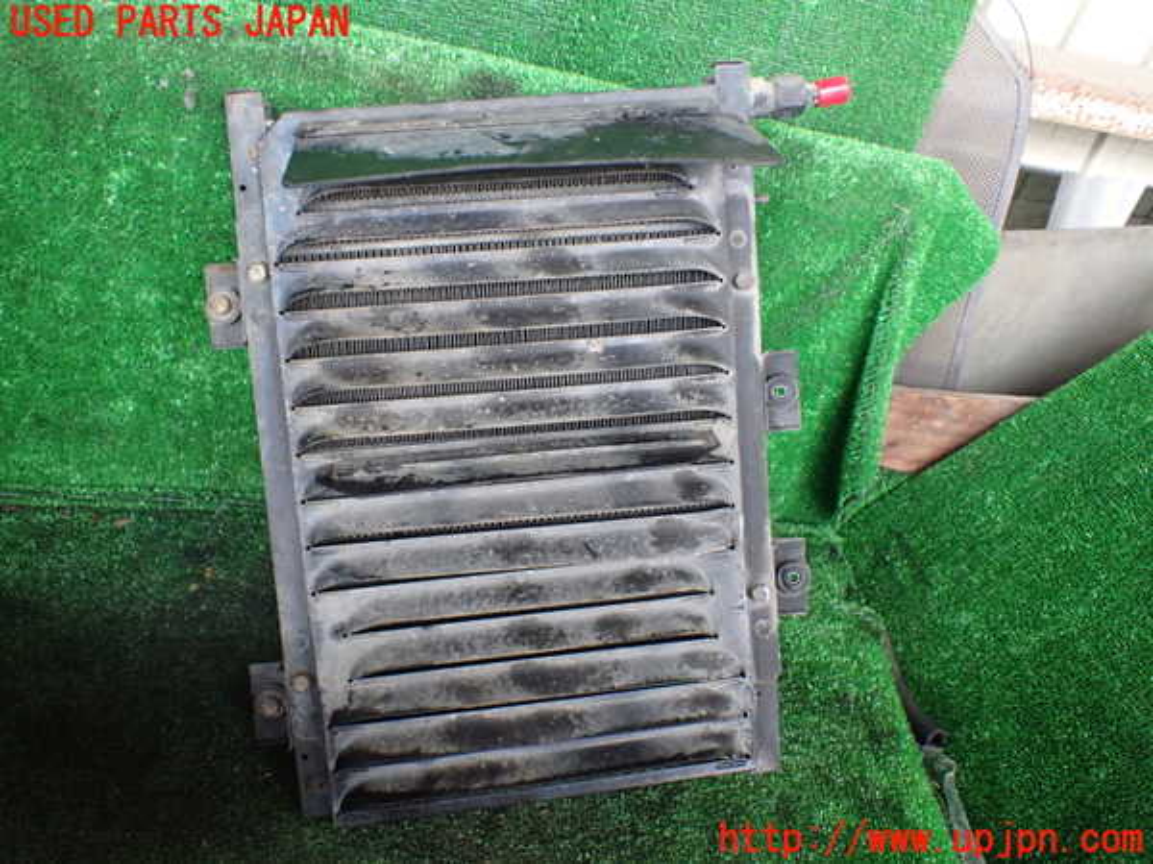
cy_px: 432
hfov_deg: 60.0
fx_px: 999
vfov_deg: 46.8
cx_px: 576
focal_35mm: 30
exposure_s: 1/80
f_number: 2.3
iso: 800
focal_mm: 5.4
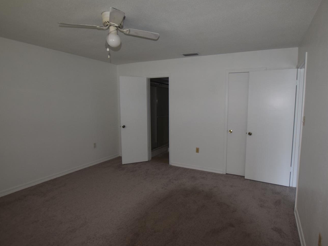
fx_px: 171
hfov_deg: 87.0
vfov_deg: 71.6
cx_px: 191
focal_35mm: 18
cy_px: 123
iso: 800
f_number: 5
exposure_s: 1/100
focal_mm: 10
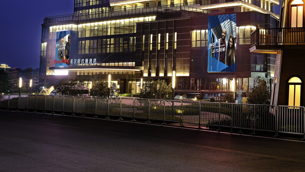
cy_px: 1
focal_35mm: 71
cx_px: 226
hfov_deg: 29.3
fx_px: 574
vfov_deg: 16.6
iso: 640
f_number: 8
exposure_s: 1/1.25
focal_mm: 50
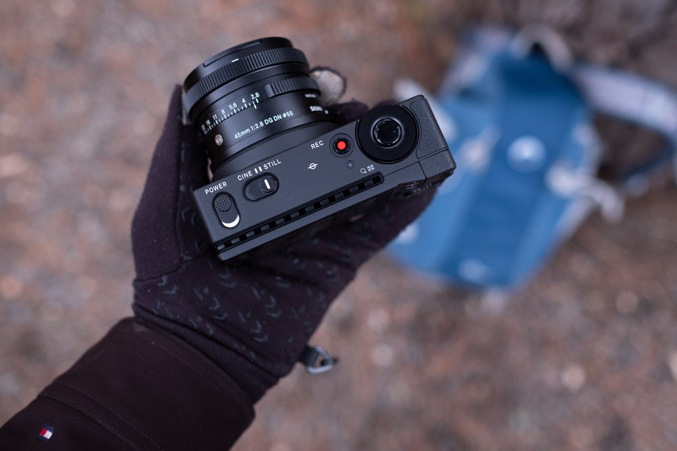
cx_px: 333
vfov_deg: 33.4
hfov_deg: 48.5
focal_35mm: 40
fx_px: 752
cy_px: 206
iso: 200
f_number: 2
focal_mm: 23
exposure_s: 1/160
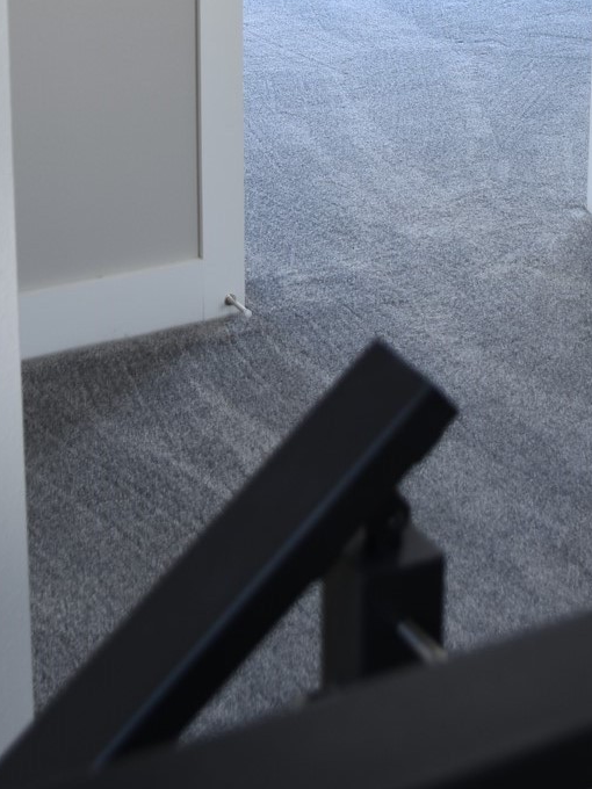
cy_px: -155
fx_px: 1675
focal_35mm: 73
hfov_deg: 20.0
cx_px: 400
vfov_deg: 24.1
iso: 100
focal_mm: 17
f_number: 3.2
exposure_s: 1/30
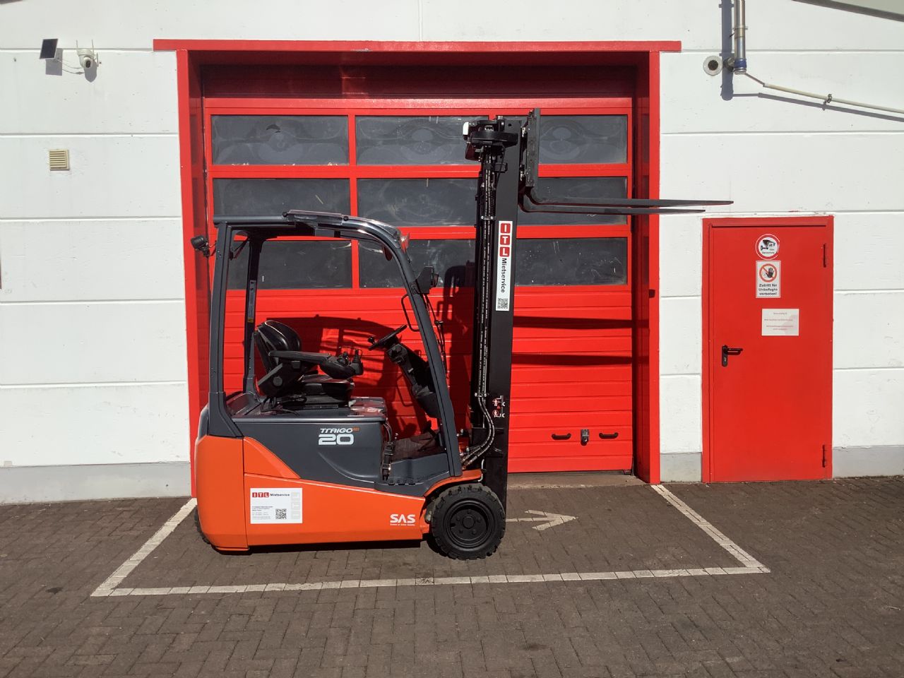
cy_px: 339
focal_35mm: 31
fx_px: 810
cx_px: 452
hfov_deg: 58.4
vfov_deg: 45.4
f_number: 2.4
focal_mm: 3.3
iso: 25
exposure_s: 1/2632
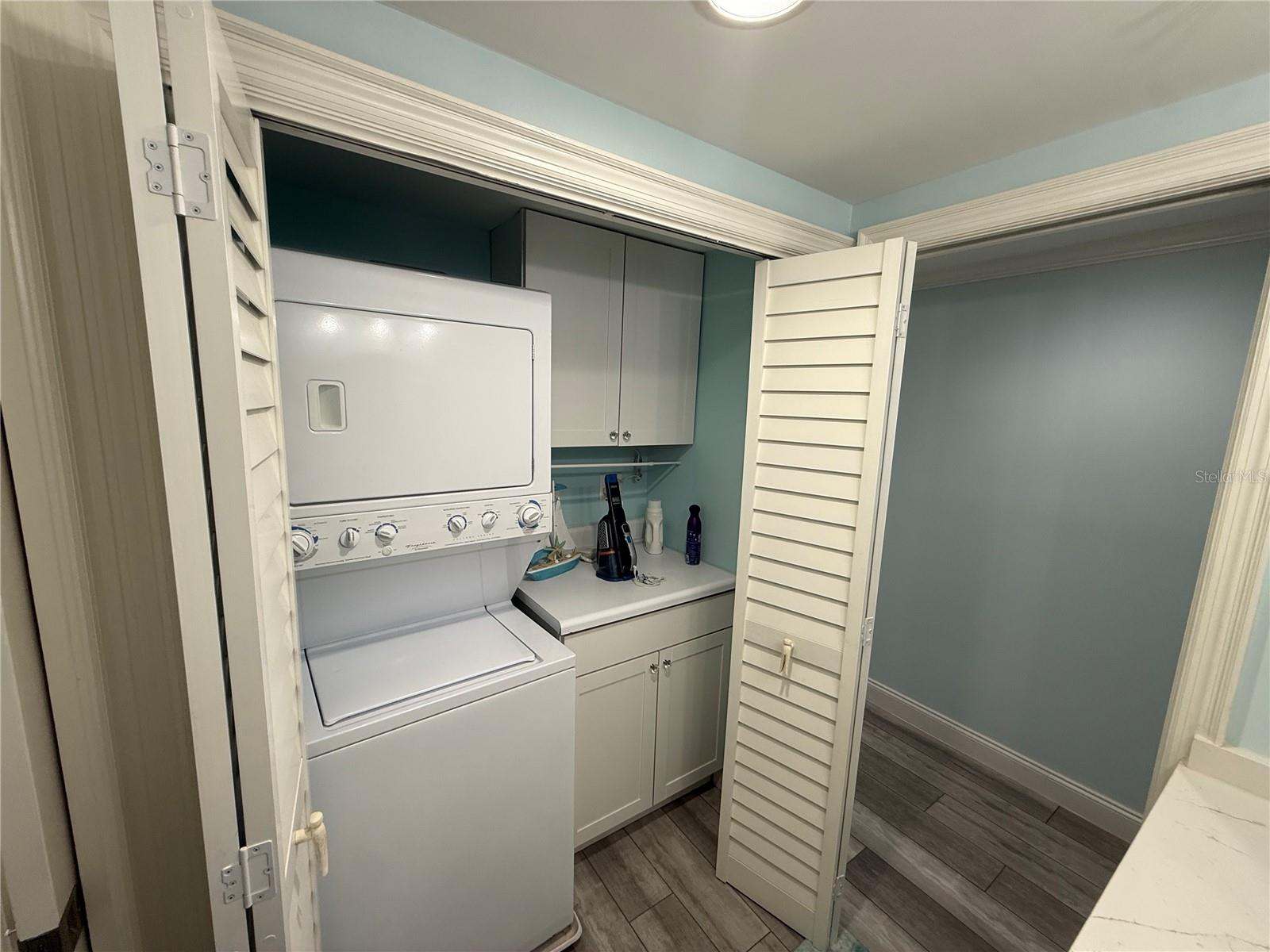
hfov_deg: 102.1
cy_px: 476
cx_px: 635
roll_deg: -1.5
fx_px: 514
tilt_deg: -8.3
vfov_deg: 85.7
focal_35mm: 14
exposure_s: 1/120
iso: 125
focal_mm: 2.22
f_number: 2.2
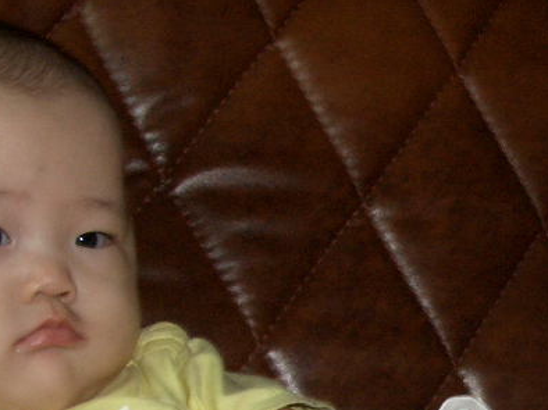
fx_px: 1851
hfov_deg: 16.1
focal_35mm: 117
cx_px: 676
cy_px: 453
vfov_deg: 12.4
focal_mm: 7.8
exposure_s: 1/60
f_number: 2.9
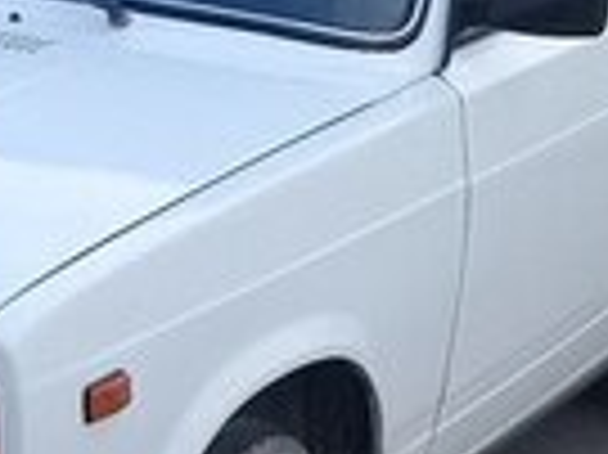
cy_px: 591
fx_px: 2667
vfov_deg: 9.6
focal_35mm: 152
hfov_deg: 12.7
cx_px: -95
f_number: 2.2
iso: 50
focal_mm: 3.3
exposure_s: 1/161
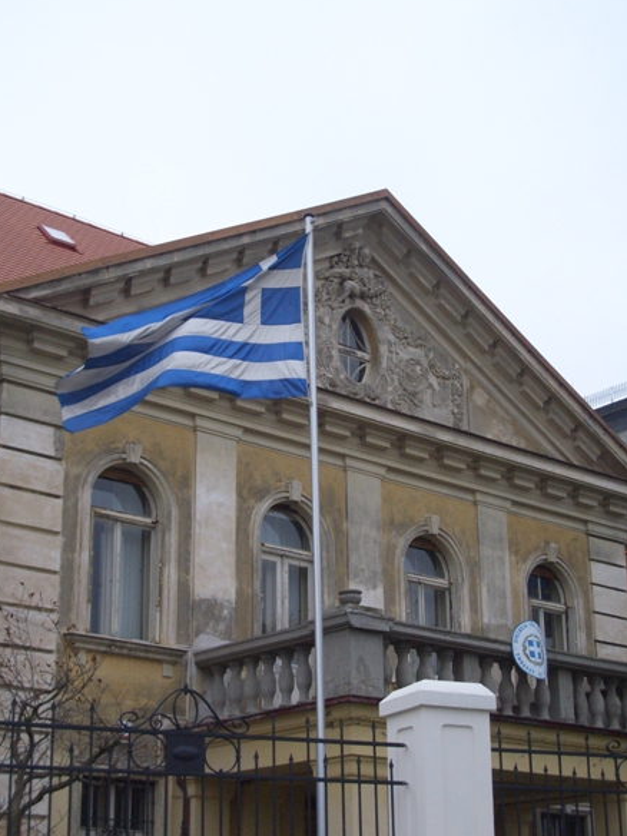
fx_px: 1521
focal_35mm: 63
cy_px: 415
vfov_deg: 30.7
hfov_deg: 23.3
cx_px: 310
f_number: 3.5
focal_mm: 10.2
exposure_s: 1/125
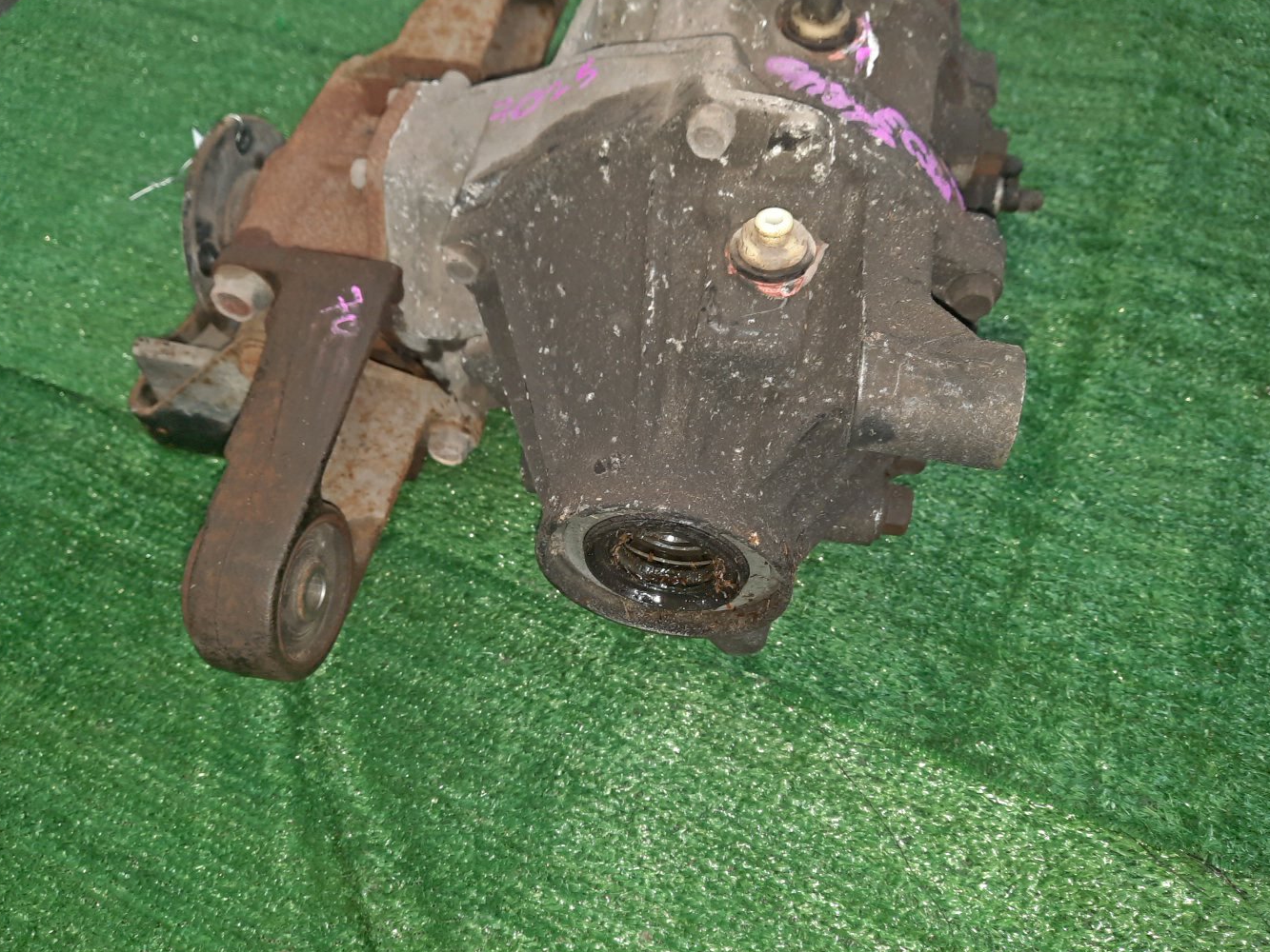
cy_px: 501
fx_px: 991
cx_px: 626
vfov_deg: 51.3
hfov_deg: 65.3
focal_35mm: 27
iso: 408
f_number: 2
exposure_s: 1/33
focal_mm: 4.6
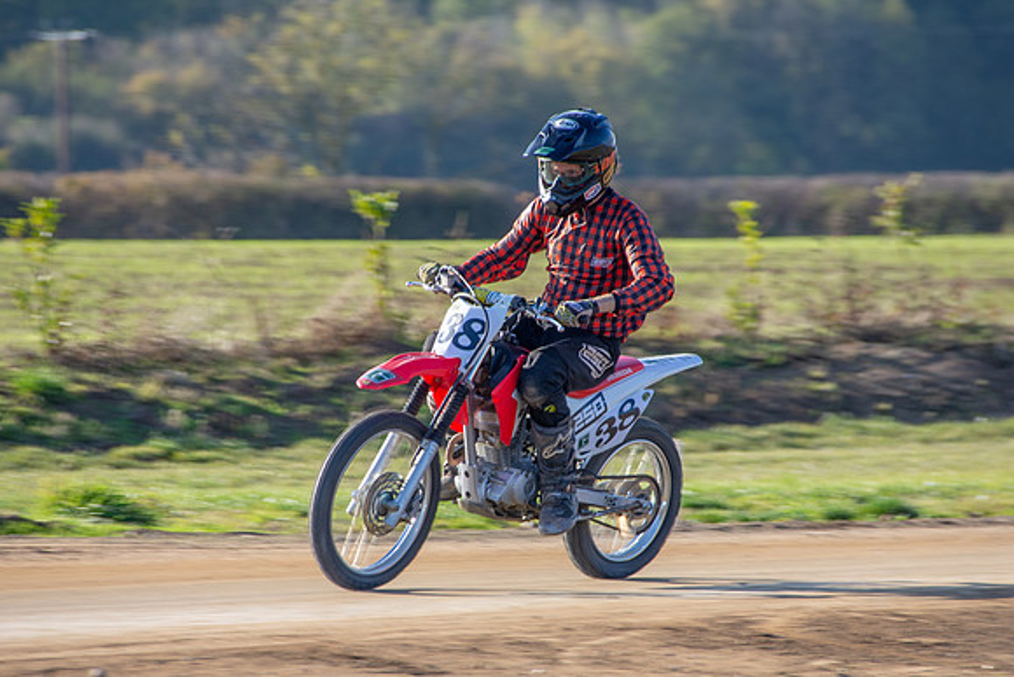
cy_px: 376
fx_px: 14634
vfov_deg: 2.6
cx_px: 505
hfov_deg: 4.0
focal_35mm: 519
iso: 200
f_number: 8
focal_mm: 300
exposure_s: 1/250
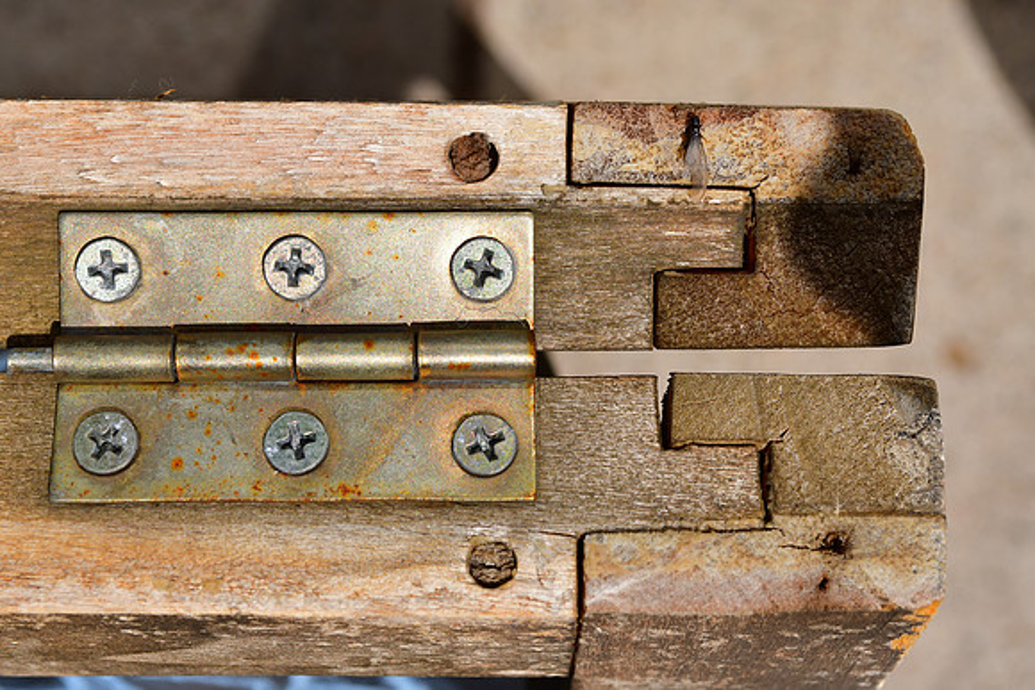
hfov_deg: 28.1
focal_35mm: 72
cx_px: 518
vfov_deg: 18.9
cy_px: 345
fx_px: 2070
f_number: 11
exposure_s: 1/500
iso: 200
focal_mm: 48
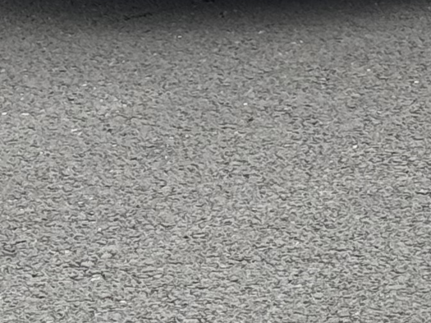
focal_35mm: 287
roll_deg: -0.5
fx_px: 3575
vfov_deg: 5.0
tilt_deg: -6.1
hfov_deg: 6.8
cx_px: 584
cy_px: -564
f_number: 1.78
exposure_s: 1/281
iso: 64
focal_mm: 6.76
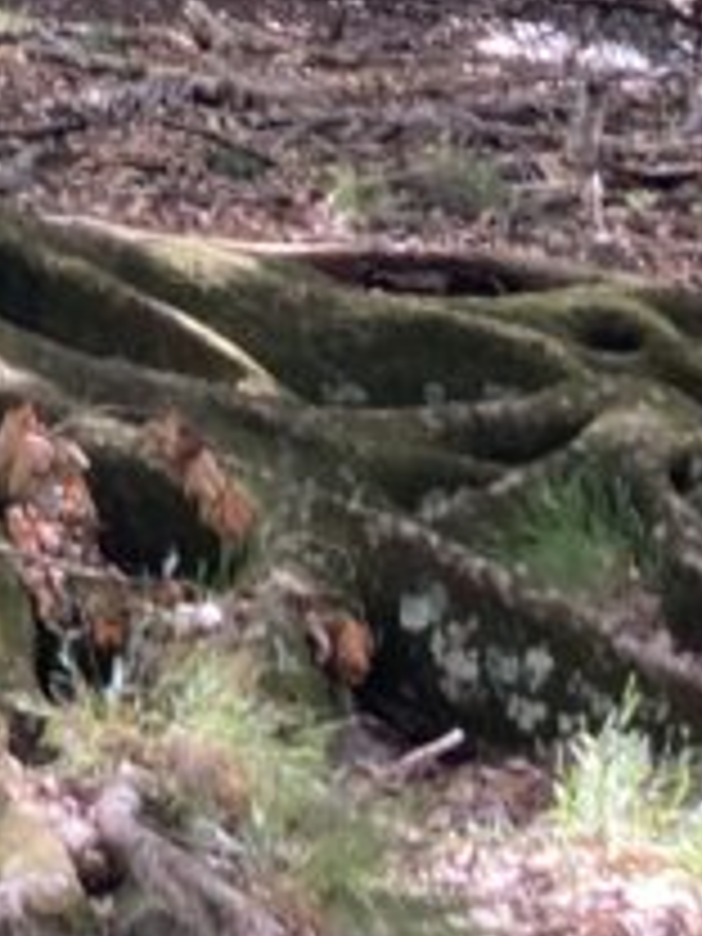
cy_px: -819
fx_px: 3731
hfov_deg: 10.3
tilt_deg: +20.0
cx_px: -441
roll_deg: -1.2
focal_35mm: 138
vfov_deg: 12.8
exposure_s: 1/120
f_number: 1.8
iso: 64
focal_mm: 3.99
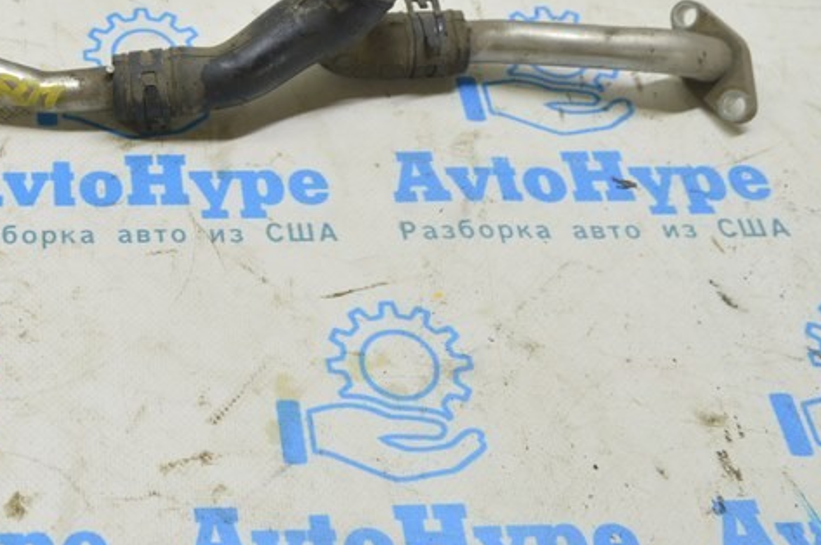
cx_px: -26
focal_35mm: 65
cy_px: 16
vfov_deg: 20.3
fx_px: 1480
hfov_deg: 28.8
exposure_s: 1/20
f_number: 5.6
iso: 400
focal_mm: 20
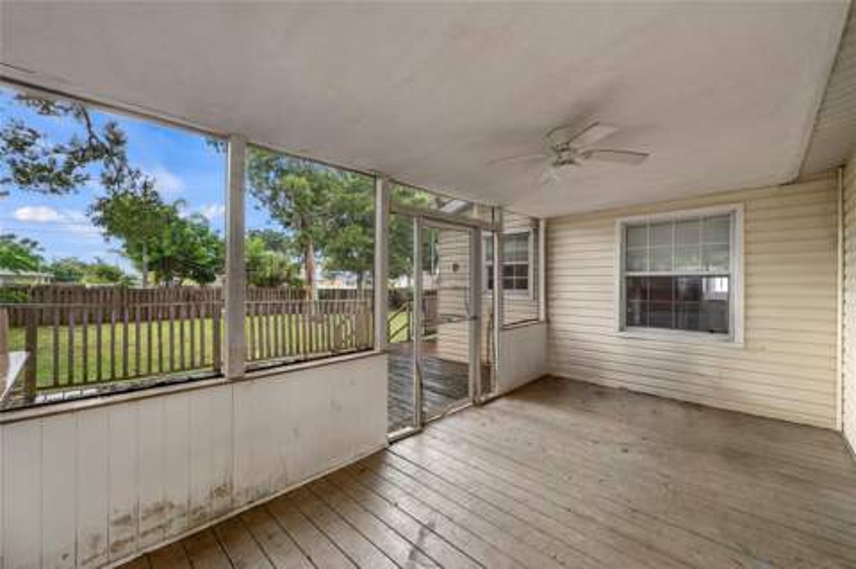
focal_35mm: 14
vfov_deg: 81.1
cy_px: 284
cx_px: 428
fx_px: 333
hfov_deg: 104.3
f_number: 8
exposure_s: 1/60
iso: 800
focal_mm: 14
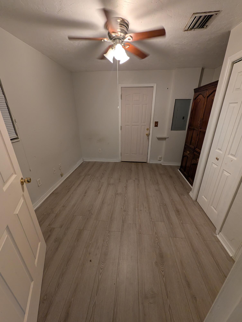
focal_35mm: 12
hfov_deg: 94.6
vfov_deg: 110.5
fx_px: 112
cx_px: 121
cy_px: 161
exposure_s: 1/60
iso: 91
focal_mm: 2.02
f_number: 1.7
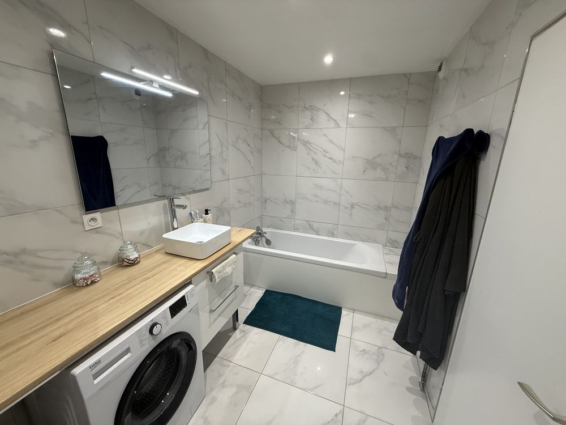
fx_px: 229
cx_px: 283
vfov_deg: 85.7
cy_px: 212
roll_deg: -1.8
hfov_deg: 102.1
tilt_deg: -14.7
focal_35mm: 14
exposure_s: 1/108
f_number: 2.2
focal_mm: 2.22
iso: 250
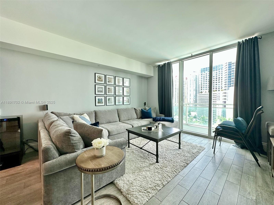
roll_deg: -0.1
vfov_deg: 85.7
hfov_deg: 102.1
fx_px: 111
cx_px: 137
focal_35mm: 14
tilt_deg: -1.8
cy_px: 102
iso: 100
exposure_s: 1/100
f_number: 2.2
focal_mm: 2.22
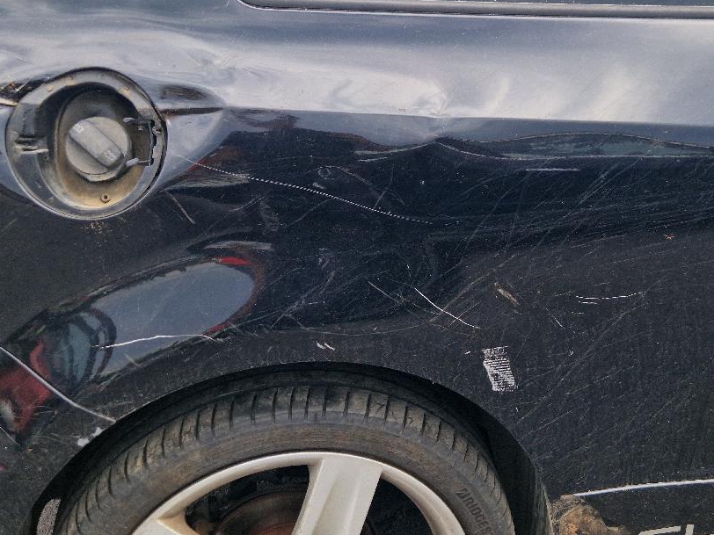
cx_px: 499
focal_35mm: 51
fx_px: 1052
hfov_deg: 36.9
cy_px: 159
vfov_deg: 28.3
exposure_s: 1/250
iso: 50
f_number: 1.8
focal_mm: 5.4
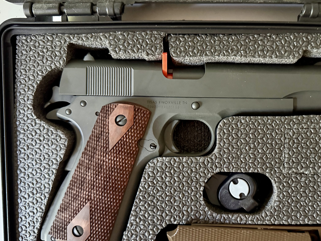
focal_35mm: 33
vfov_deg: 42.9
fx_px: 306
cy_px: 129
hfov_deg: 54.6
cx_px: 204
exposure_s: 1/30
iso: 1000
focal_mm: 6.76
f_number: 1.78
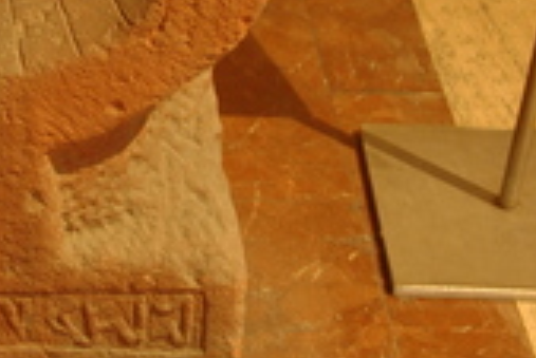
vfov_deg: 10.1
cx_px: -25
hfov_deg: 14.7
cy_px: 86
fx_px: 2031
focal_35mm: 136
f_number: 4.2
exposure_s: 1/8
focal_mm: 35
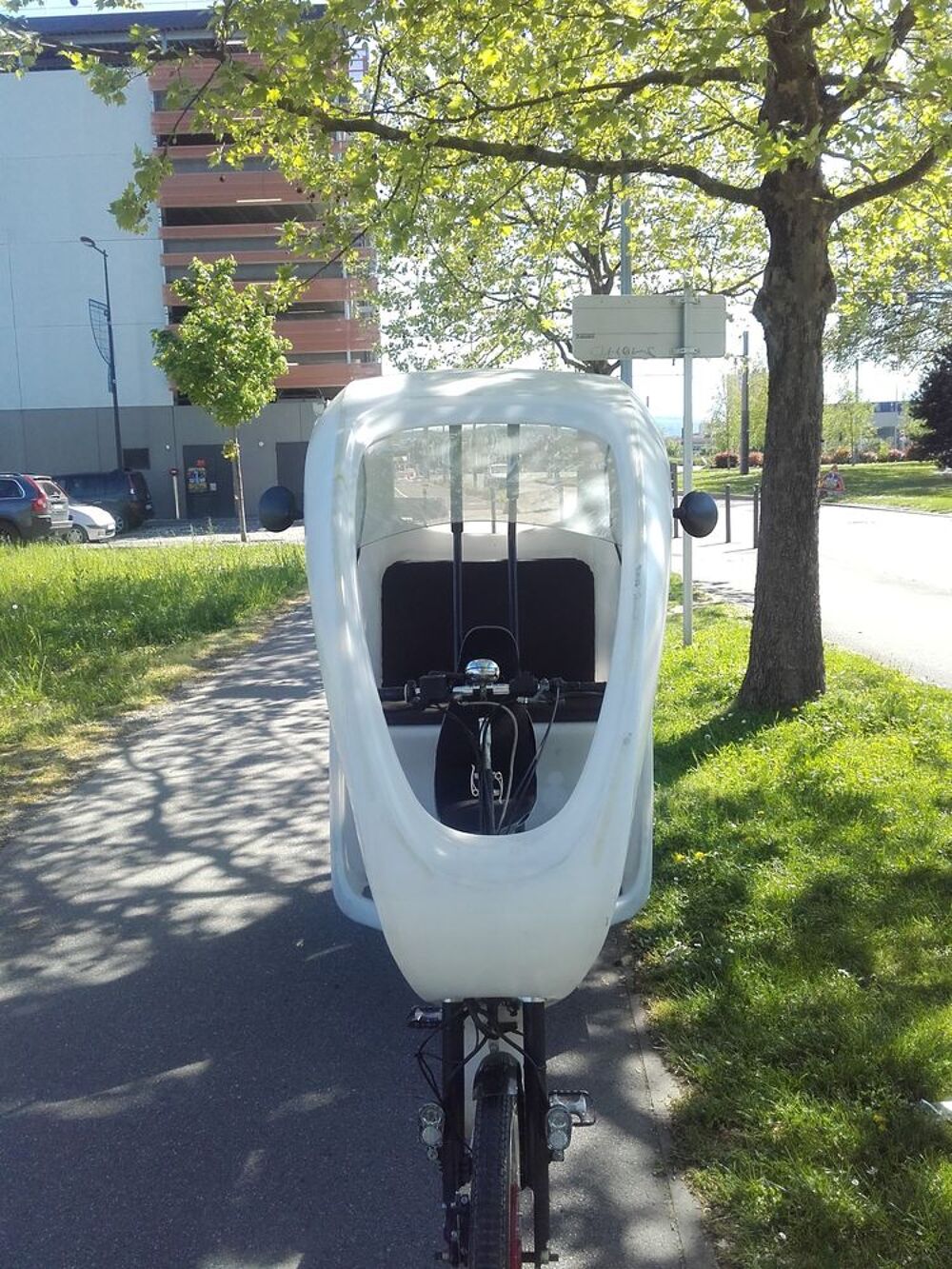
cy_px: 634
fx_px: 1137
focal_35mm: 31
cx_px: 476
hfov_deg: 45.4
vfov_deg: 58.3
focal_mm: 3.31
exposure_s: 1/372
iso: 50
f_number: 2.2
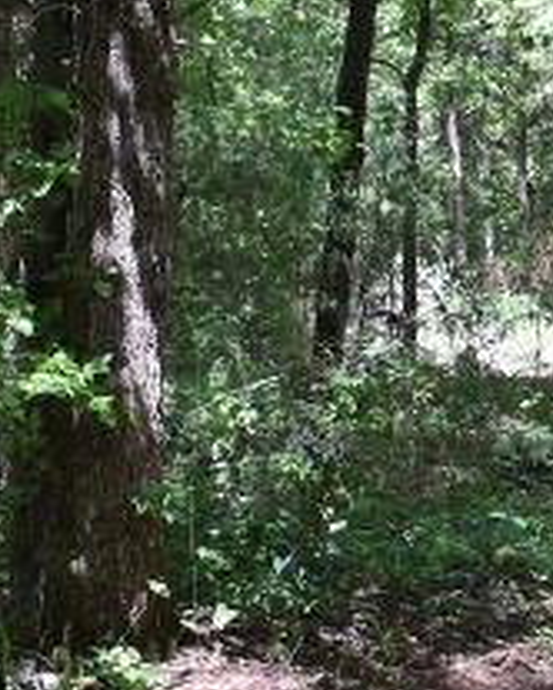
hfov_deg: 9.1
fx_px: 3363
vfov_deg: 11.7
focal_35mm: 165
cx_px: 839
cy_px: 360
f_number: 4.5
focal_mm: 21
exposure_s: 1/80
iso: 100
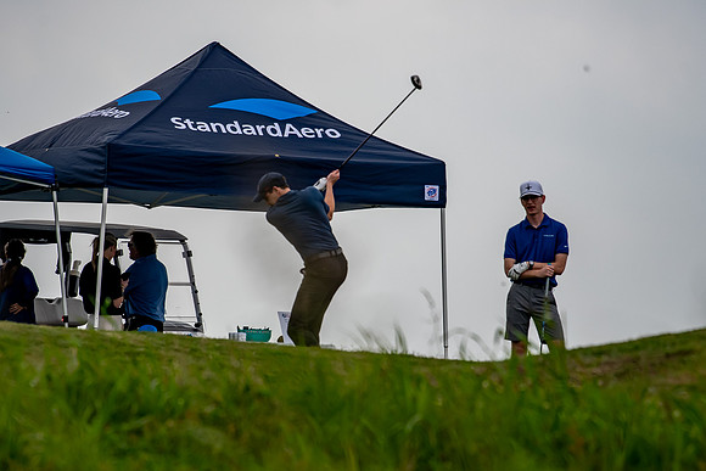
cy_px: 236
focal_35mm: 585
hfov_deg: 3.5
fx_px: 11475
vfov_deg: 2.4
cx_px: 353
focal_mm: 390
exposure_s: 1/2000
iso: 280
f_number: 5.6
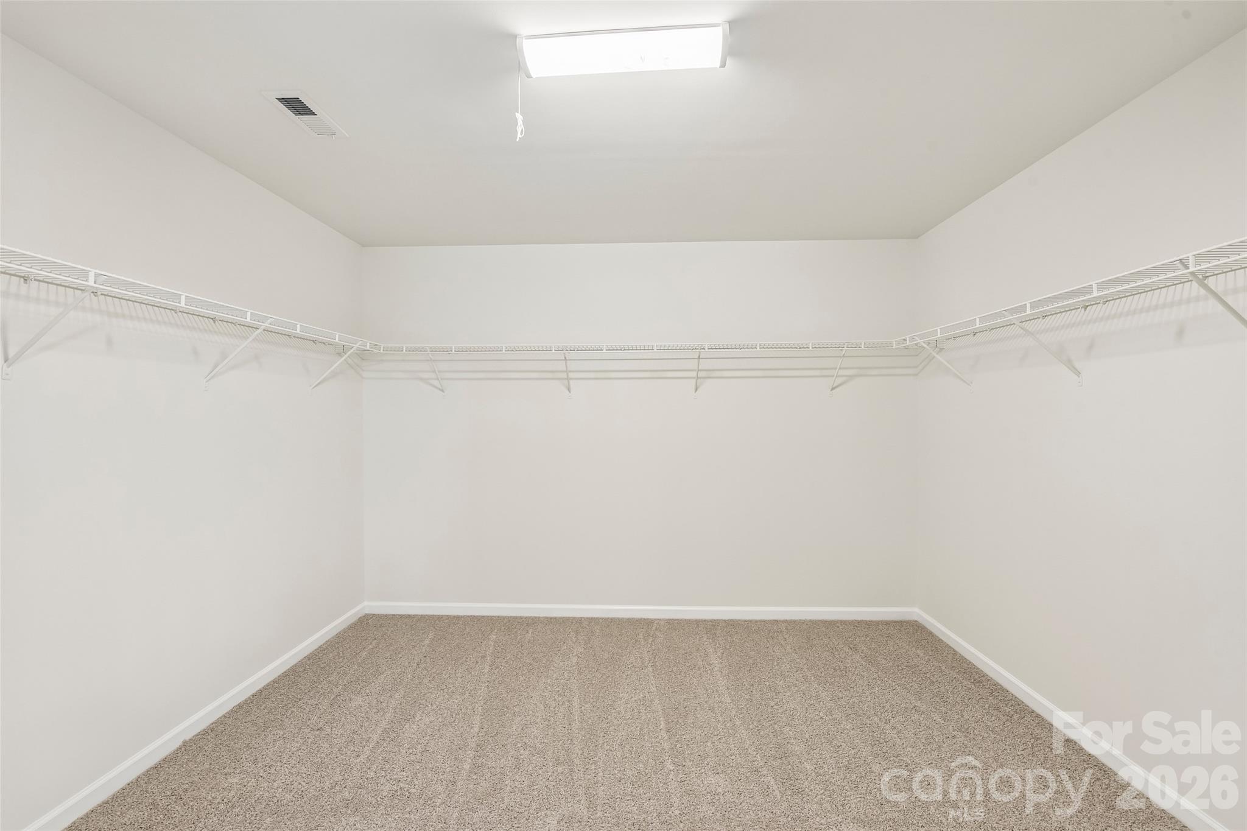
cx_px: 624
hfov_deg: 100.4
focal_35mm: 15
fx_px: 520
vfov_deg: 77.3
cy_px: 416
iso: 200
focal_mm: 15
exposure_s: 1/6
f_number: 8
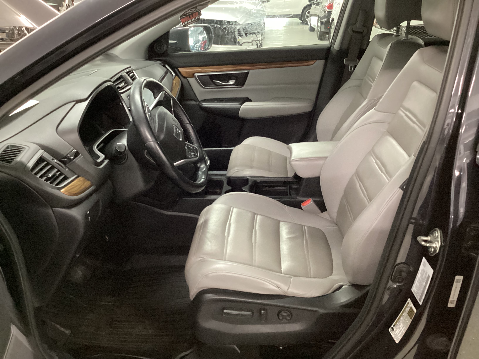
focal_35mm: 31
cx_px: 240
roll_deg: +0.2
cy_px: 180
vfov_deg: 45.4
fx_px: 429
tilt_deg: -25.7
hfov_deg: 58.4
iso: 640
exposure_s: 1/24
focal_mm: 3.3
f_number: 2.4
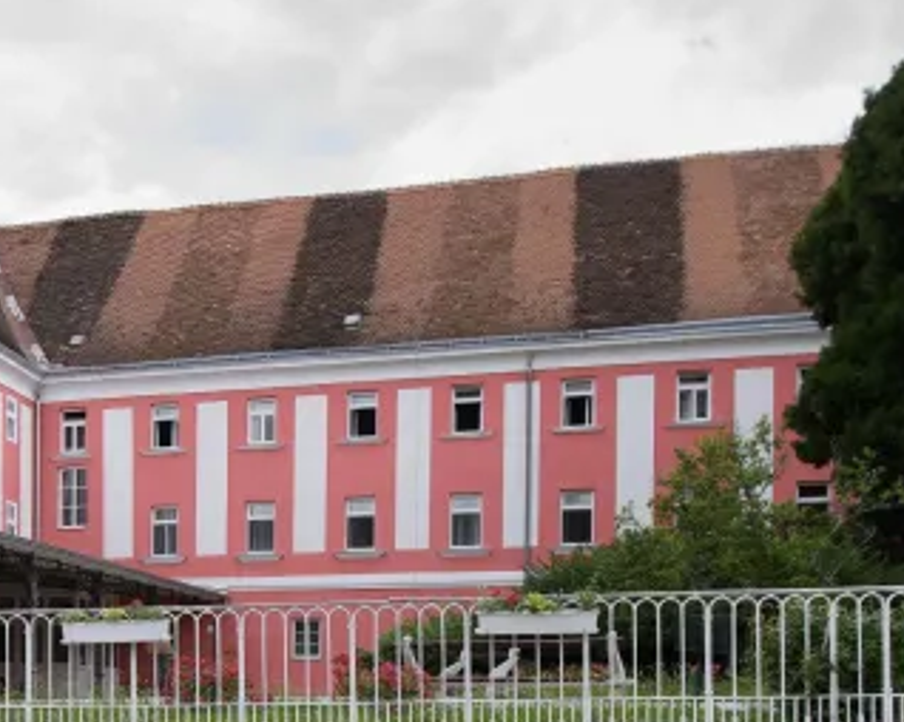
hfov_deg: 47.5
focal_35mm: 34
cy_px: 162
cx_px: 91
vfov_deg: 41.7
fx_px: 909
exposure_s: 1/80
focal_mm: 16
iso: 31
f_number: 5
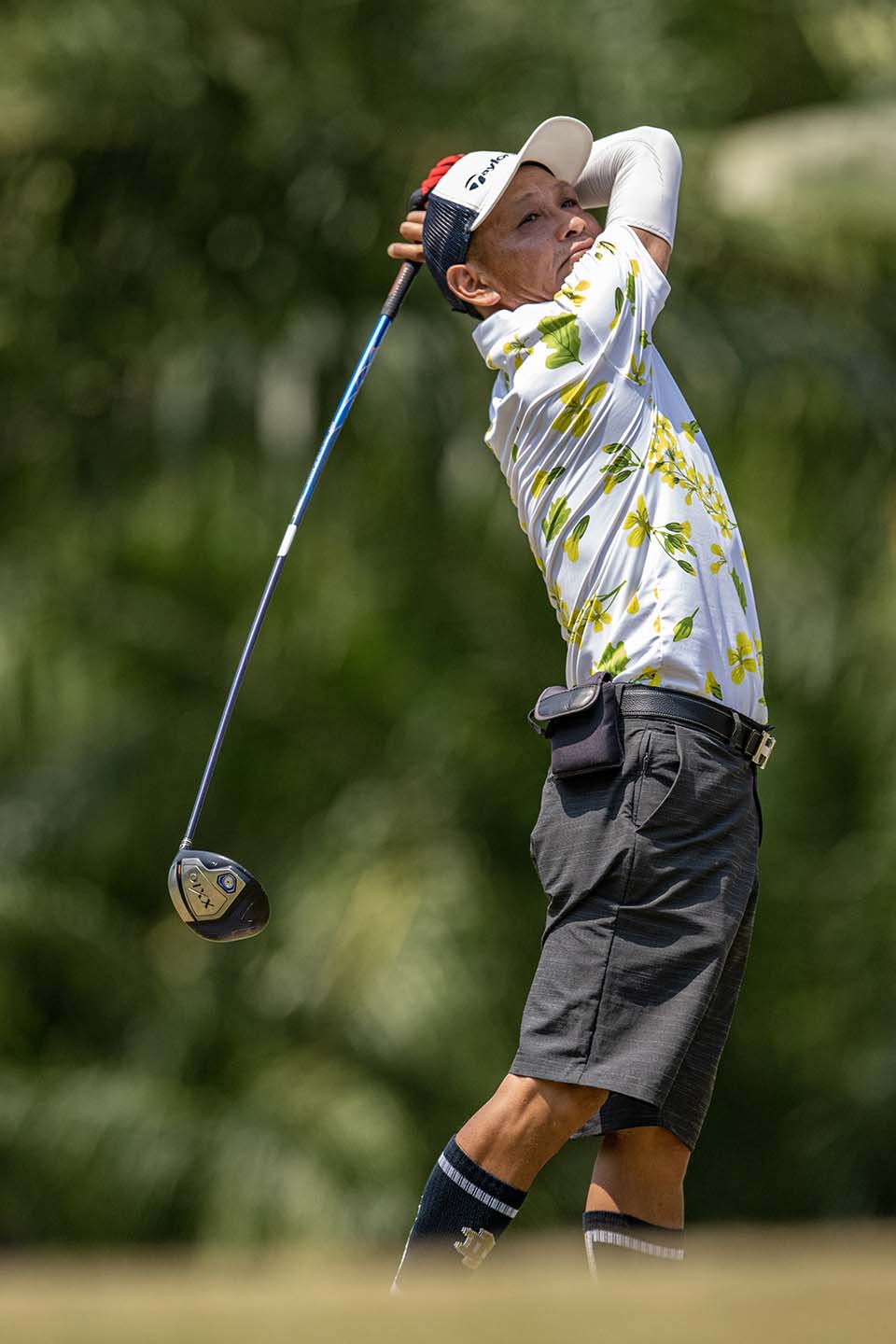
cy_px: 672
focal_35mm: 400
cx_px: 448
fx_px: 14932
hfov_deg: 3.4
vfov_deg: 5.2
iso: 1600
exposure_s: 1/8000
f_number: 3.5
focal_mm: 400
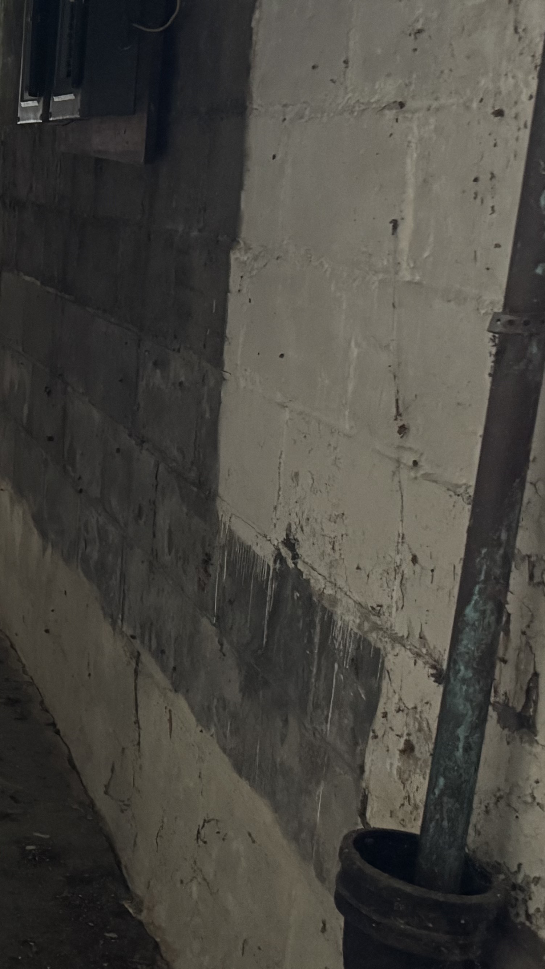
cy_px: 415
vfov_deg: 37.1
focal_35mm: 56
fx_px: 1439
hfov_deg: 17.1
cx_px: -474
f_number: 1.78
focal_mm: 6.76
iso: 1000
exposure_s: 1/30
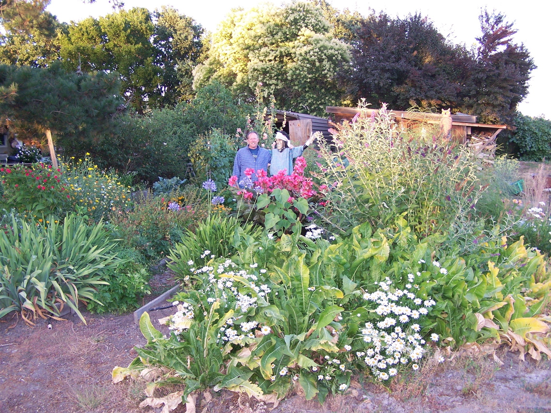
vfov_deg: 37.7
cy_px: 206
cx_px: 276
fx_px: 605
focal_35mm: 38
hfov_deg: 49.0
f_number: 2.8
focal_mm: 6.3
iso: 140
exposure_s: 1/60
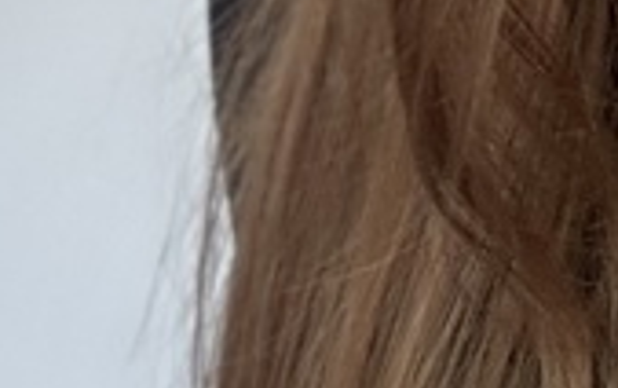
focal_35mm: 173
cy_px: -1054
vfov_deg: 6.4
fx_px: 2917
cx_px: 1017
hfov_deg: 11.4
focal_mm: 2.69
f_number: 1.9
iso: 100
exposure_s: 1/60
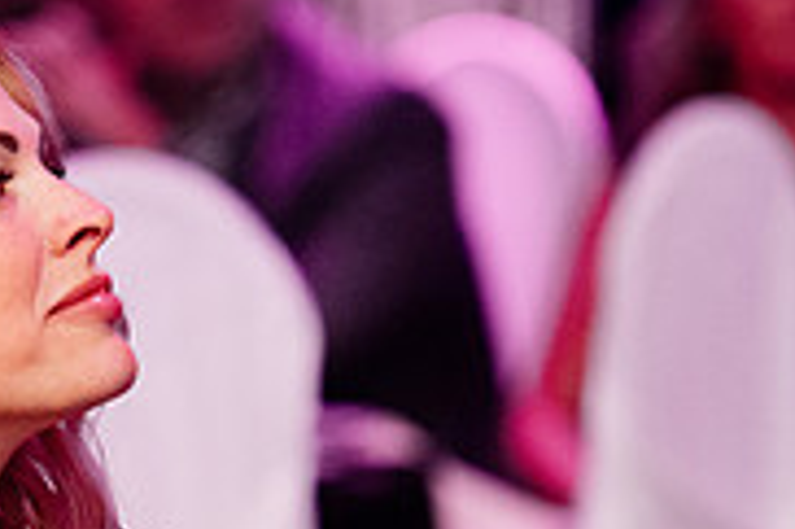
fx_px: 10546
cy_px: 588
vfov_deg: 2.9
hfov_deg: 4.3
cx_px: 52
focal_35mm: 478
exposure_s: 1/200
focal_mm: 150
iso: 3200
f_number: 2.8
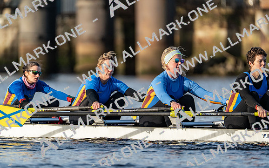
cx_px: 134
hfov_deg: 3.4
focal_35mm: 614
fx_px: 4500
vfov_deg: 2.1
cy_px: 86
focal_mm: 600
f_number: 6.3
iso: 800
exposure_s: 1/2000
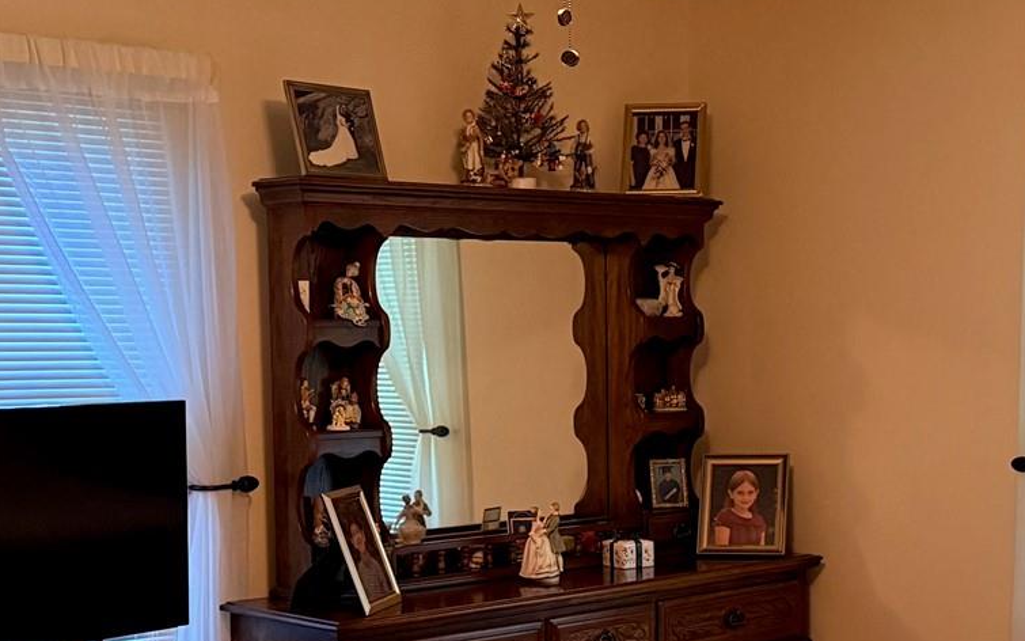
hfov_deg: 29.7
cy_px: 466
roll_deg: +0.7
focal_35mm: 69
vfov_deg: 18.8
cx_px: 623
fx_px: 1928
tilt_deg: -3.1
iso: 640
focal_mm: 6.76
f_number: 1.78
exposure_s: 1/60
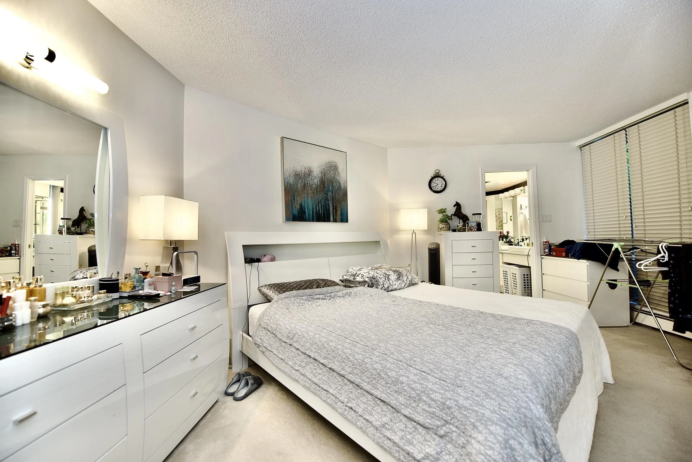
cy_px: 231
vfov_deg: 81.2
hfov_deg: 104.2
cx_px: 346
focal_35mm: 14
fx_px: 269
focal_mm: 14
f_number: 2.8
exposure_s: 1/25
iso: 100
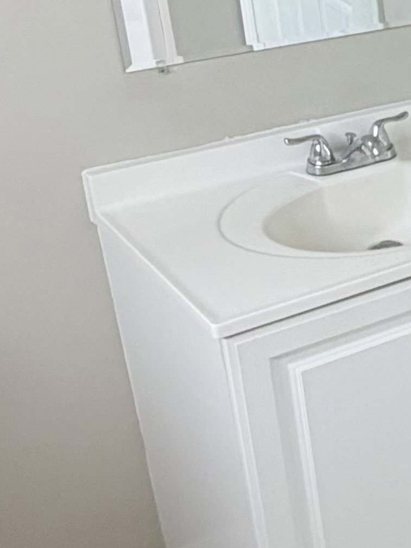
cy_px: 173
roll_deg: -5.7
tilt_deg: -23.6
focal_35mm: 79
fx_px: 1251
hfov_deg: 13.8
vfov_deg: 24.6
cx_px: 961
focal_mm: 2.22
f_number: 2.2
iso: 160
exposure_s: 1/121
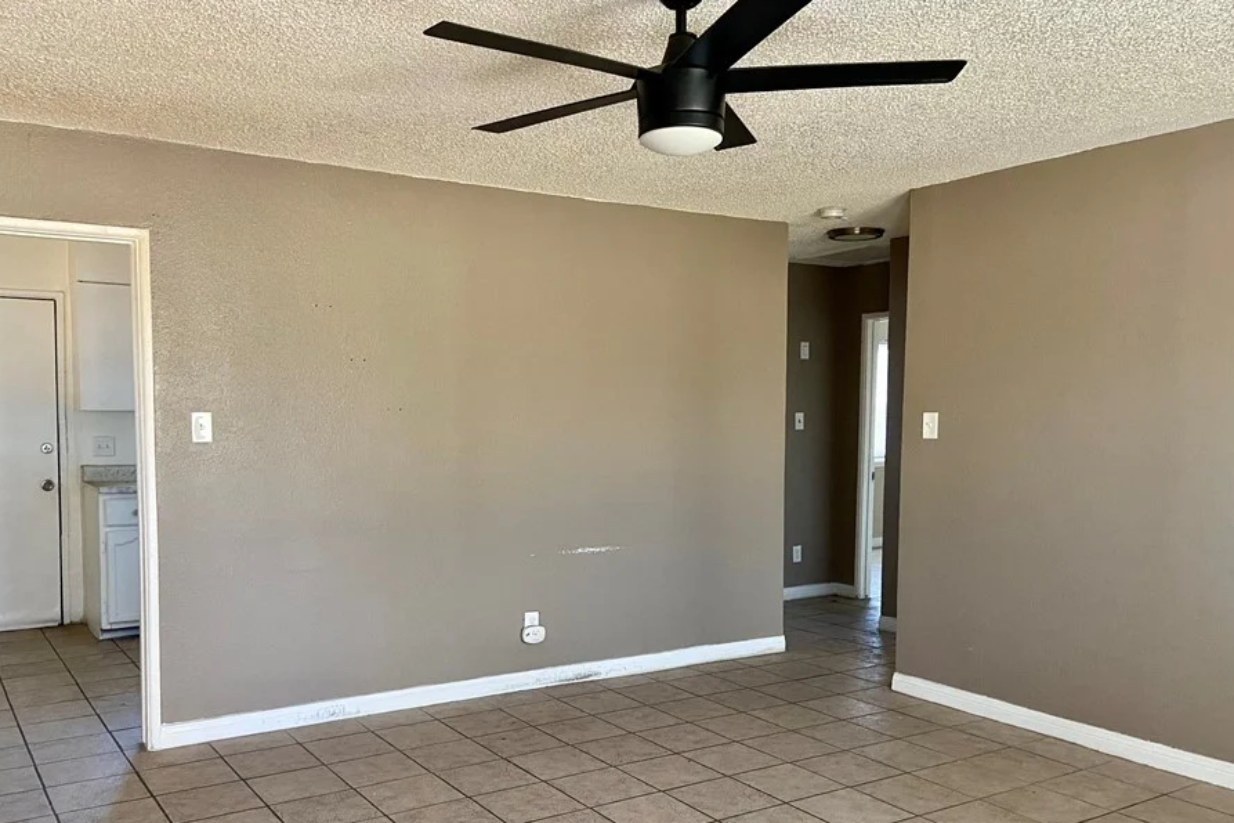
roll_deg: -0.3
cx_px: 587
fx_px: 1062
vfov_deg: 42.1
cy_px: 488
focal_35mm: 31
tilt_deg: -3.7
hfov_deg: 60.3
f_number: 1.8
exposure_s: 1/60
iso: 250
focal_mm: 4.25
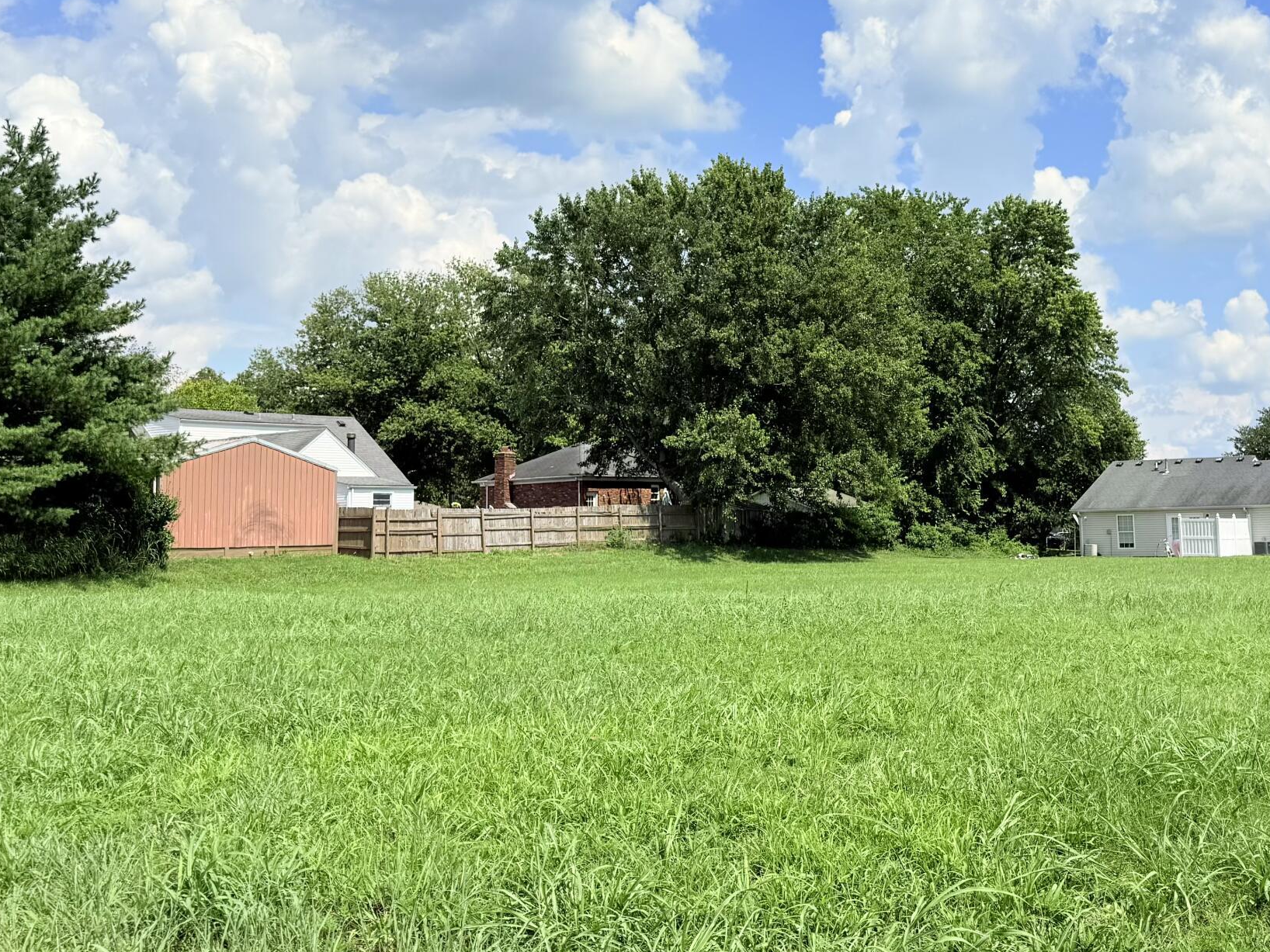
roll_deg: +1.6
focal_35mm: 44
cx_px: 849
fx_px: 1614
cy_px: 331
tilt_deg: +7.3
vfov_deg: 32.6
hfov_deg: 42.4
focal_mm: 6.76
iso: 80
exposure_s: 1/8130
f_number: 1.78
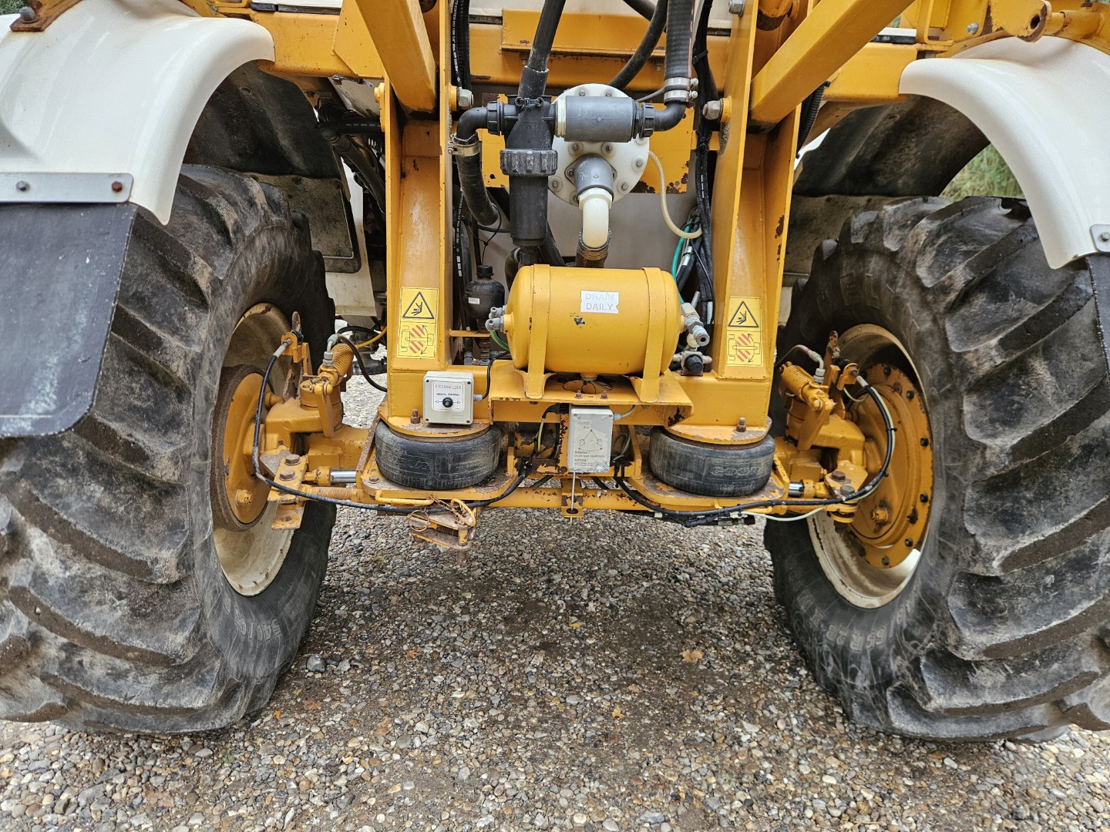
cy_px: 416
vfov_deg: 58.9
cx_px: 555
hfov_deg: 73.9
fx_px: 738
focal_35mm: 23
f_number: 1.8
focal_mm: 5.4
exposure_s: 1/100
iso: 320
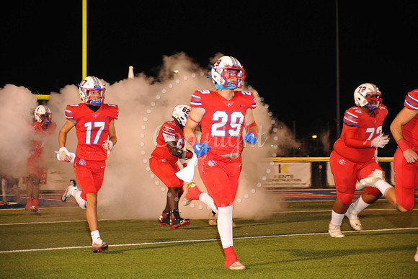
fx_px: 987
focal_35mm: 85
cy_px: 140
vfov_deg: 16.1
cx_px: 209
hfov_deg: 23.9
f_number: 4.5
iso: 1600
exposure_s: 1/125
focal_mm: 85
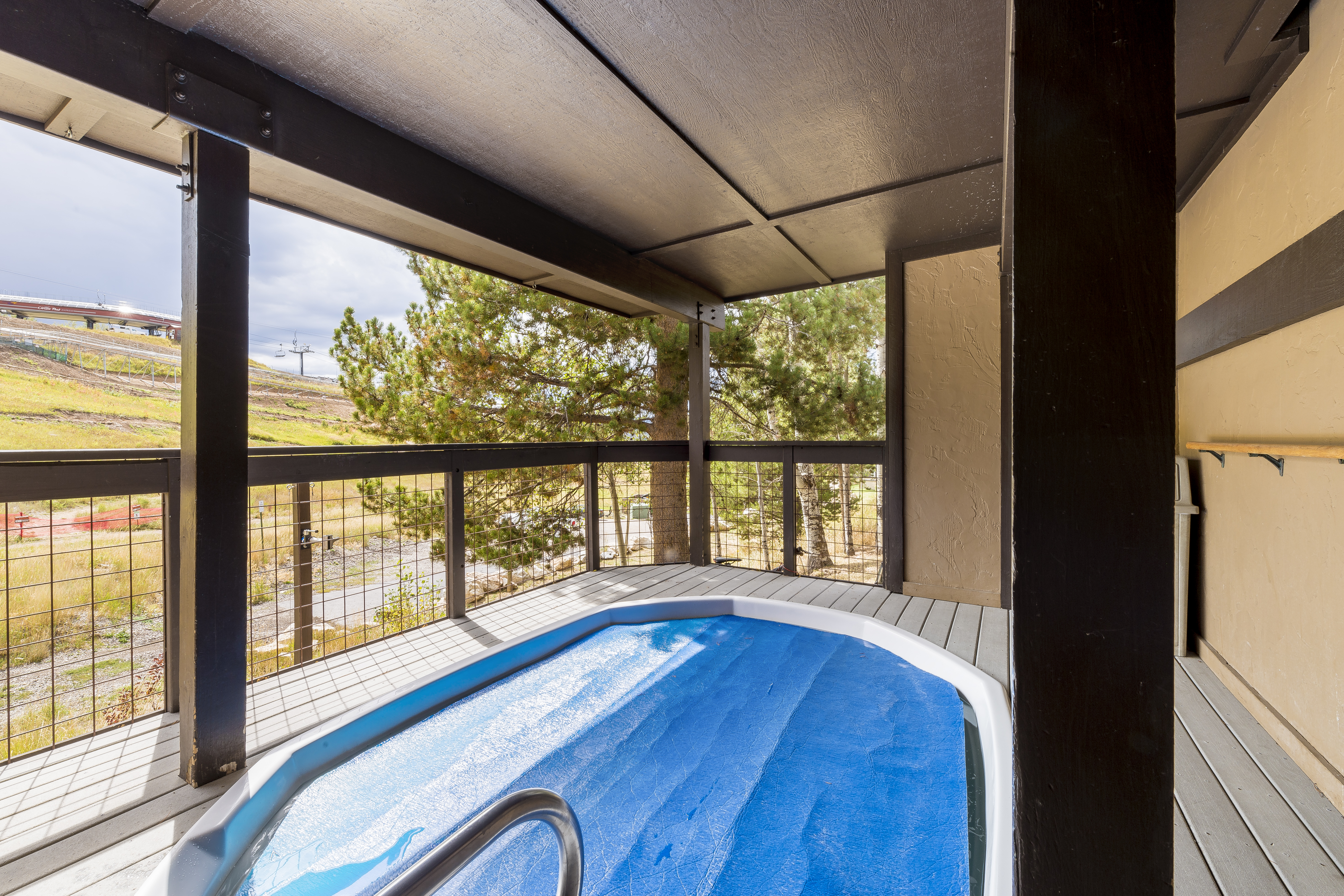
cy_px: 448
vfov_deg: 81.2
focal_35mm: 14
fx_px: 523
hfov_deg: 104.3
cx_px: 672
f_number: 18
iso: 100
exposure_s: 1/5
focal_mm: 14
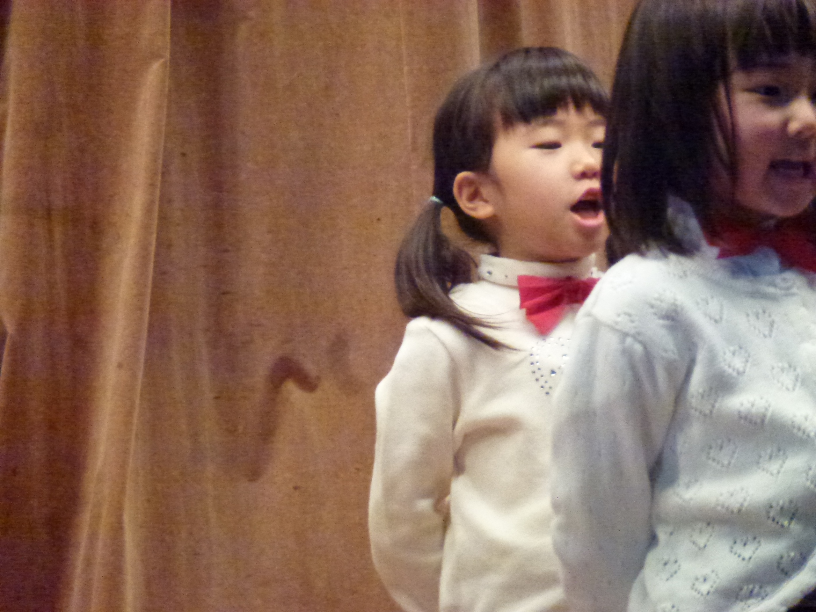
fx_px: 9052
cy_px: 306
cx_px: 408
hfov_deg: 5.2
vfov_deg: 3.9
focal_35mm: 384
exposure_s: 1/60
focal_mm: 68.8
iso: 1600
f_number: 5.9
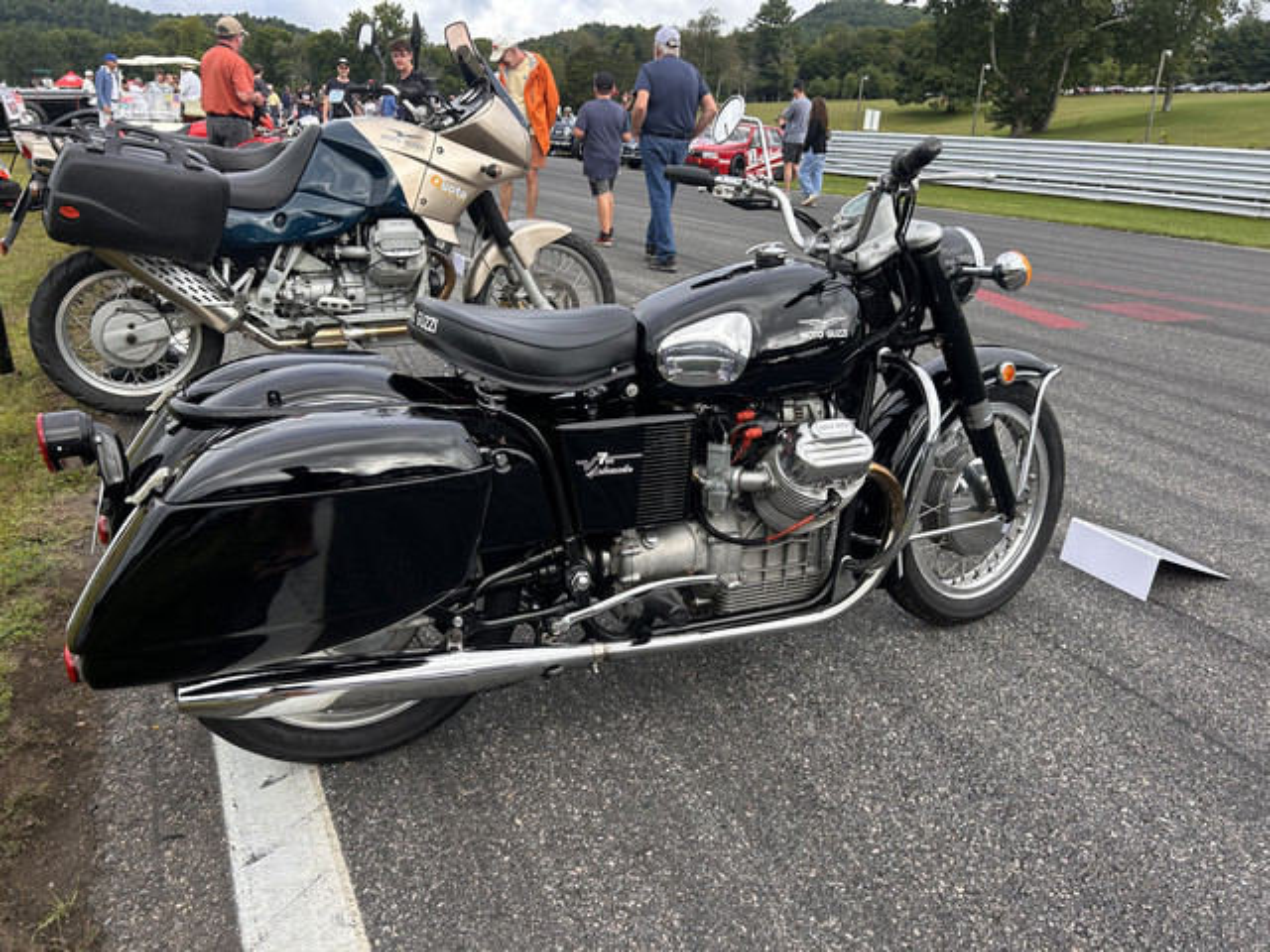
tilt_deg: -19.4
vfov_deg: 53.1
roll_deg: -2.5
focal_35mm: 26
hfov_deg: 67.3
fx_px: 954
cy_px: 476
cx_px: 635
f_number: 1.5
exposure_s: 1/924
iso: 50
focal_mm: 5.7
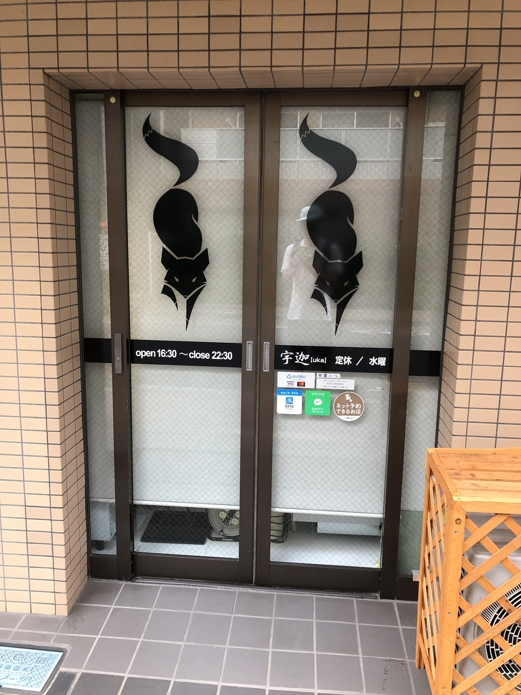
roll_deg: -1.0
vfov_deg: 63.4
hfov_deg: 49.7
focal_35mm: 28
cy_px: 348
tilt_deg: -9.4
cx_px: 260
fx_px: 562
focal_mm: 4
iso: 25
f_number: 1.8
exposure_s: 1/33
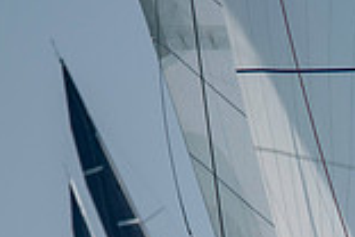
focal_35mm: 1882
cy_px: 470
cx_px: 469
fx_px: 18557
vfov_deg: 0.7
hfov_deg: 1.1
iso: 200
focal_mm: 300
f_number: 4
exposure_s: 1/4000
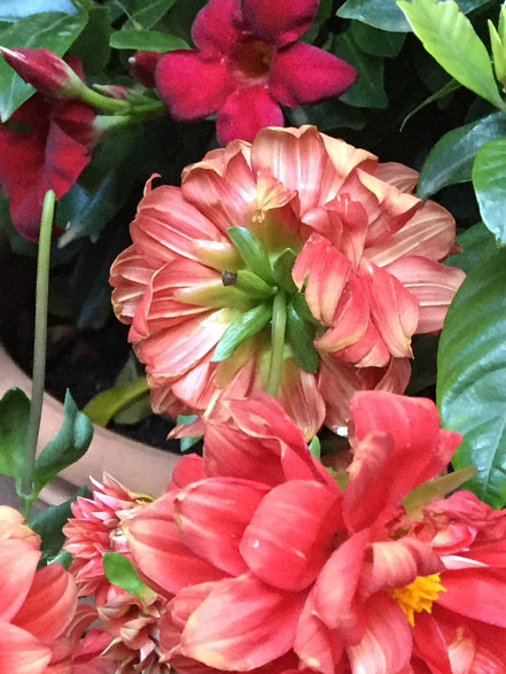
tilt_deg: -48.9
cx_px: -9
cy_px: 749
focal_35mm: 79
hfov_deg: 18.2
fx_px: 1538
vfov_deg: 23.2
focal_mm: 4.15
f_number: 2.2
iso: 250
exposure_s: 1/33
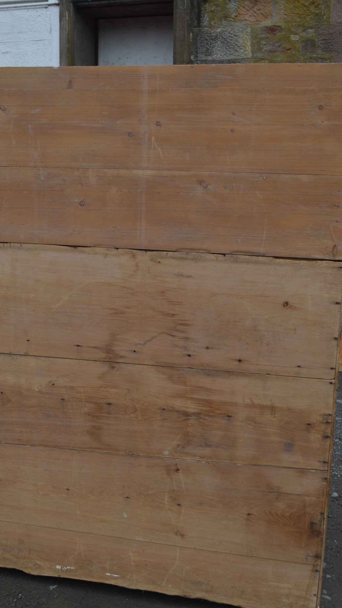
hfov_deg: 26.5
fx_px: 726
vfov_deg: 45.5
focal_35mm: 45
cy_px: 313
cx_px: 154
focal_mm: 26
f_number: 7.1
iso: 100
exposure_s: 1/125
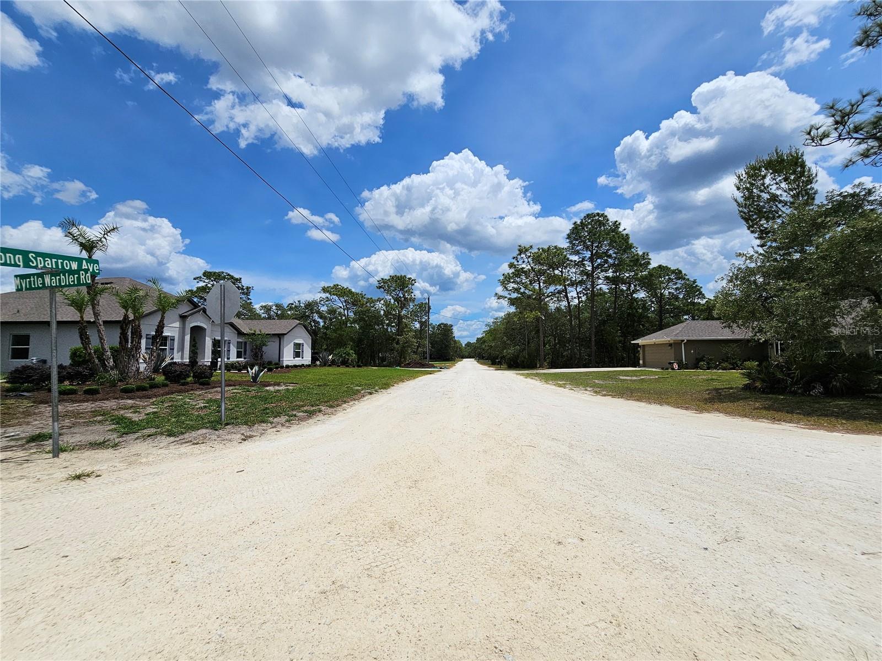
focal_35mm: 13
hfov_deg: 106.2
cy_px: 330
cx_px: 441
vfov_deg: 89.9
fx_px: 331
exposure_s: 1/8457
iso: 50
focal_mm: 2.2
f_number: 2.2
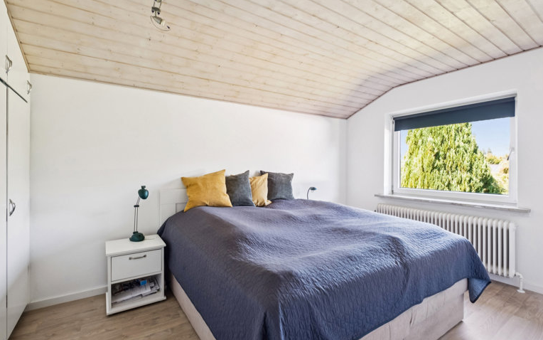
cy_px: 172
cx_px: 269
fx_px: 237
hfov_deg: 97.8
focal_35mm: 16
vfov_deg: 71.3
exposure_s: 1/4
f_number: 8
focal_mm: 10
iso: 500
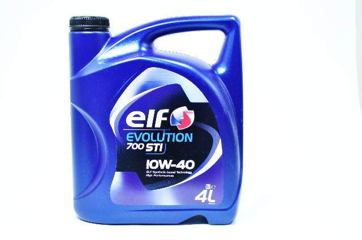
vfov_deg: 22.6
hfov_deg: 33.4
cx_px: 181
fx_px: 603
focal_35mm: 60
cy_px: 120
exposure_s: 1/60
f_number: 5.6
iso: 200
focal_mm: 40
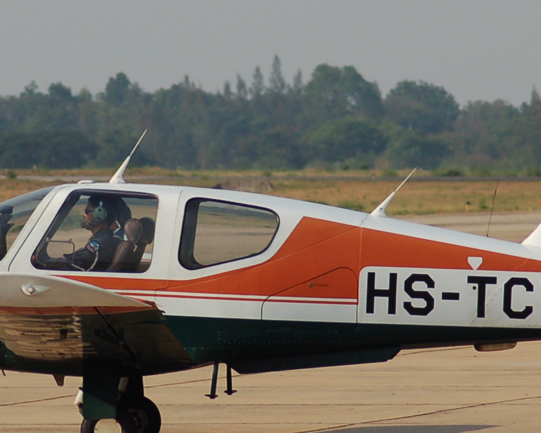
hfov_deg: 3.3
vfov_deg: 2.6
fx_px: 9419
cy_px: 174
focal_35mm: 588
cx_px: 261
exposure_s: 1/1600
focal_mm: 155
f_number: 5
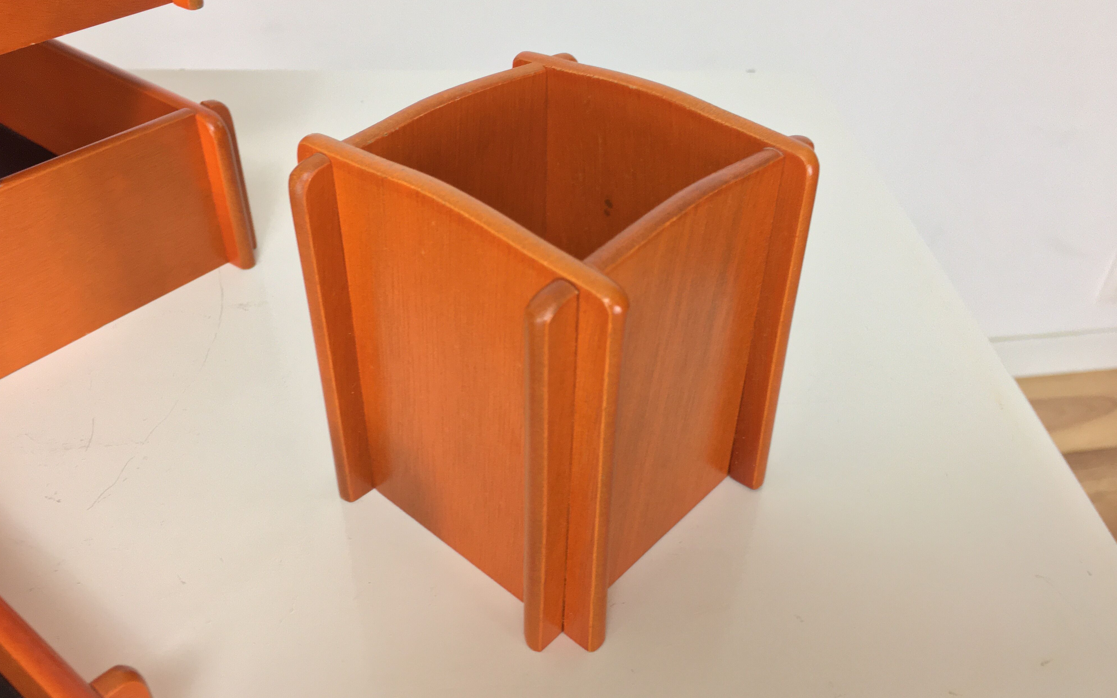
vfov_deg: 40.6
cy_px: 335
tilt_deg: -39.6
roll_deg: -0.7
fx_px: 944
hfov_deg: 61.2
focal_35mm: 31
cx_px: 560
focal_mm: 4.15
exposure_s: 1/33
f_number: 2.2
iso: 50
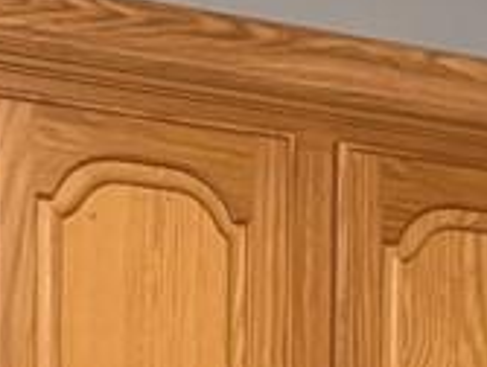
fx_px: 2242
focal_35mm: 159
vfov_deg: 8.6
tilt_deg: -0.8
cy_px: 877
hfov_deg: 12.3
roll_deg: -1.1
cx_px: 470
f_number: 1.8
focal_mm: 4.25
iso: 320
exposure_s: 1/40
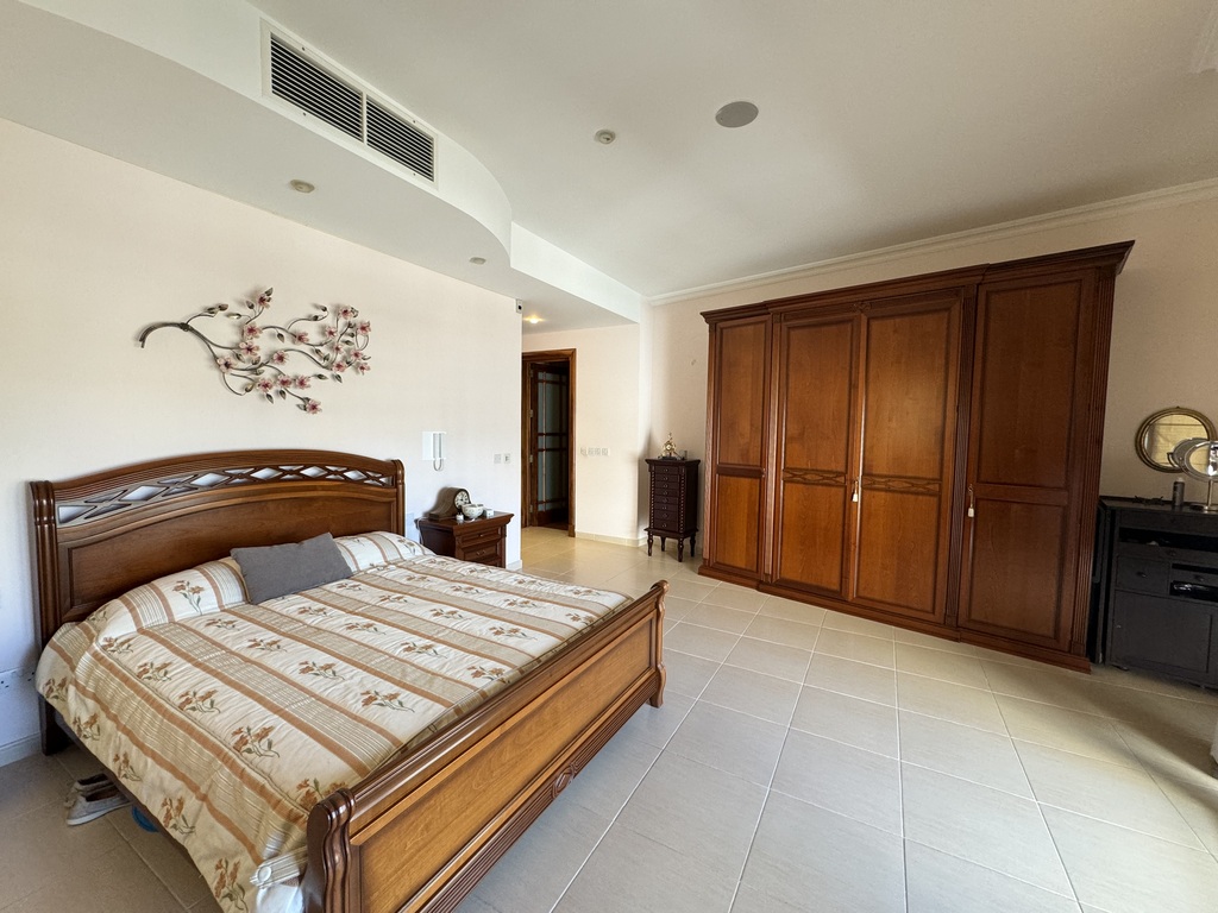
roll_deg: -1.9
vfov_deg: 85.7
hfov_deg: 102.1
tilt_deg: -4.2
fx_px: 493
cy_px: 456
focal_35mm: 14
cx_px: 609
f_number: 2.2
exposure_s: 1/99
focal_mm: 2.22
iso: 160
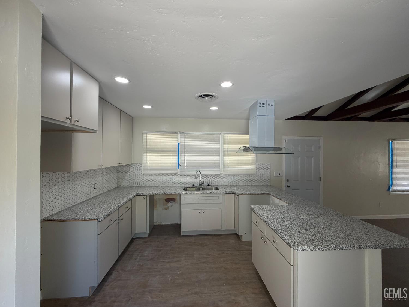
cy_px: 154
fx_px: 165
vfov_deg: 85.7
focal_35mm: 14
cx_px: 204
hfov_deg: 102.1
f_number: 2.2
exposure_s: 1/121
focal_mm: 2.22
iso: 100
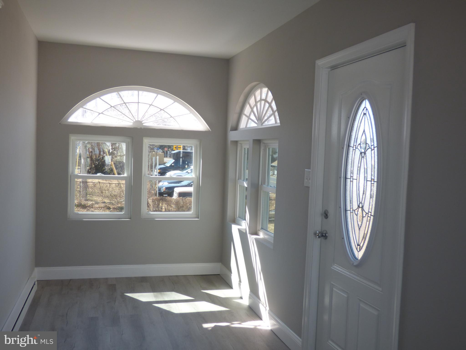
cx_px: 233
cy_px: 175
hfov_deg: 54.0
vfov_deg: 41.8
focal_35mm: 34
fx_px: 458
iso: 100
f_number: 3.4
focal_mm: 5.97
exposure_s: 1/125
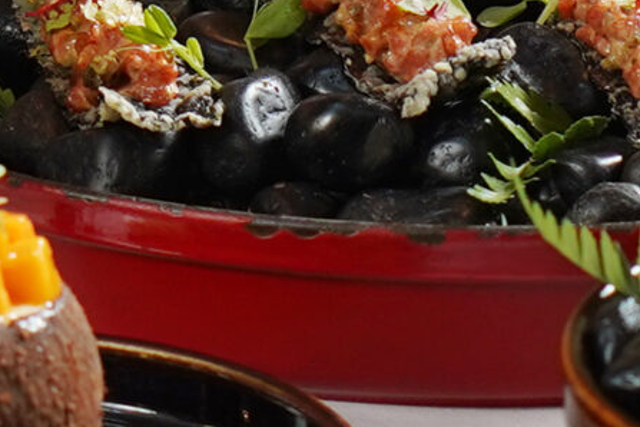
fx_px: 7644
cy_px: 392
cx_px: 475
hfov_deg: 4.8
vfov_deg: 3.2
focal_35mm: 430
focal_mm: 50
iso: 400
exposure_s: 1/160
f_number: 3.5
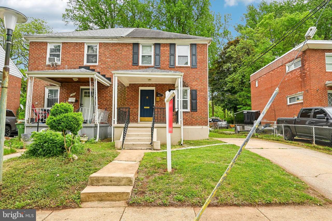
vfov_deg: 60.7
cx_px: 166
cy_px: 110
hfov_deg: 82.6
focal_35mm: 20
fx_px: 189
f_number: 8
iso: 100
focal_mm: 20.5
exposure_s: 1/50
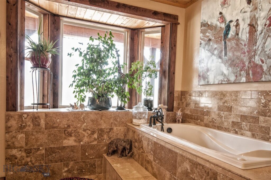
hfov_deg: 73.8
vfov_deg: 53.0
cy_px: 90
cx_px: 136
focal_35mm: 24
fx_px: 180
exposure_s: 1/15
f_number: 4.2
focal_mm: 16
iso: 200
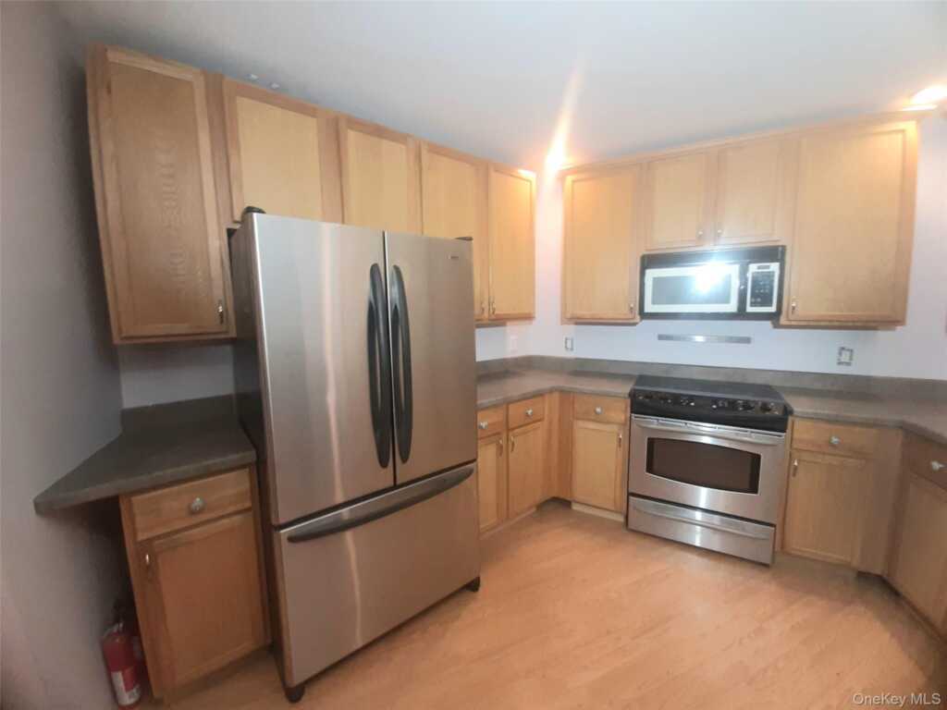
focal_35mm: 13
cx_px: 474
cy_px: 355
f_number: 2.2
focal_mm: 1.42
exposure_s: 1/40
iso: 125
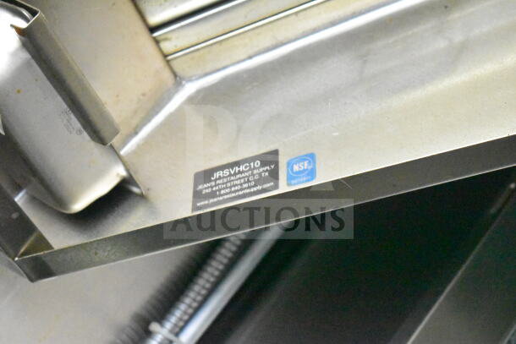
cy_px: 172
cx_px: 258
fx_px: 1183
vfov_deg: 16.6
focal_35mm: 82
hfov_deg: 24.6
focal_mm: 55
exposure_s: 1/40
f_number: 5.6
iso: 25600
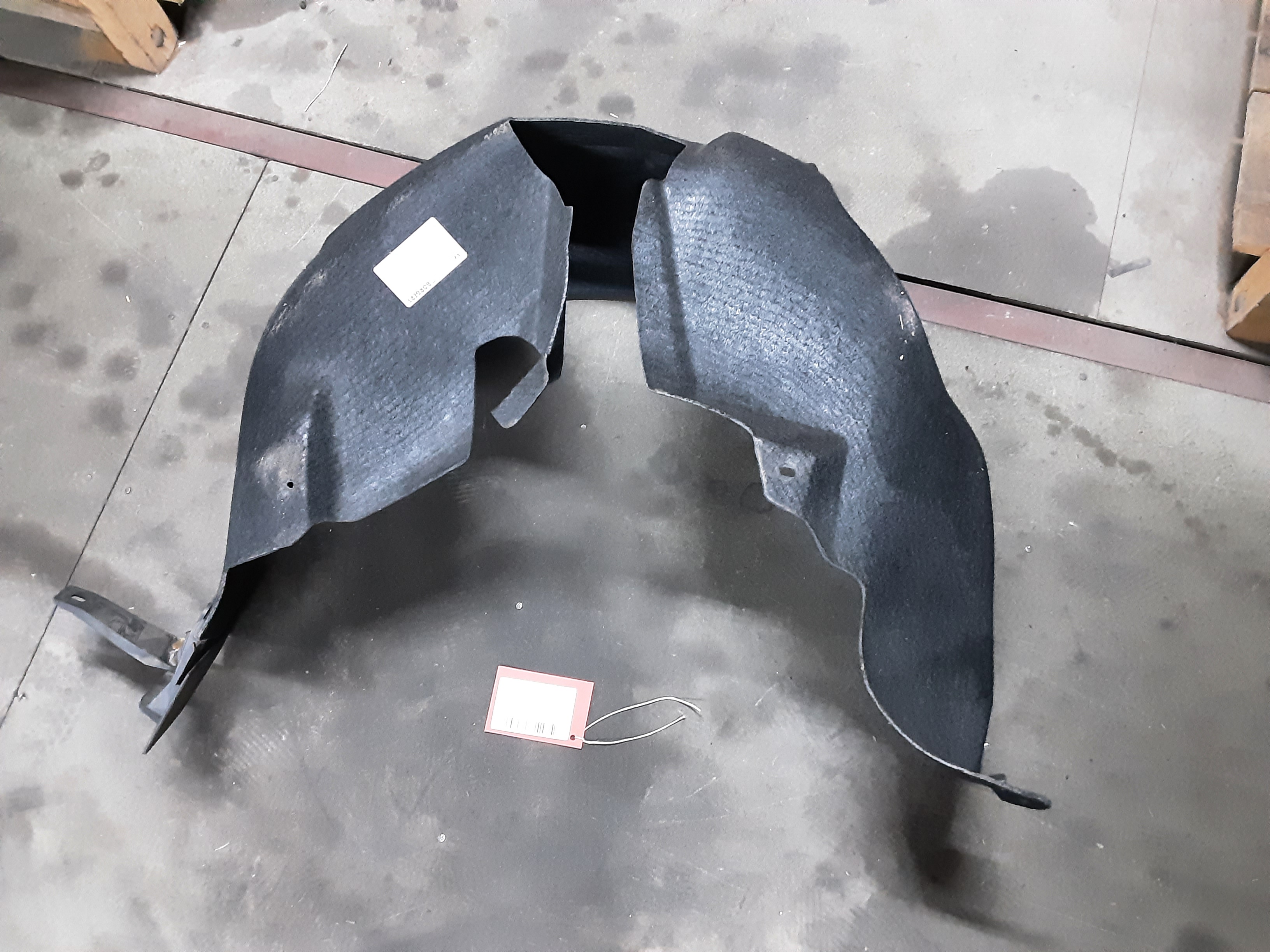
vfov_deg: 51.4
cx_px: 635
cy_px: 476
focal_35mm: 27
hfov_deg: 65.3
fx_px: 991
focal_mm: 2.91
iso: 500
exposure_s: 1/20
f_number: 1.9
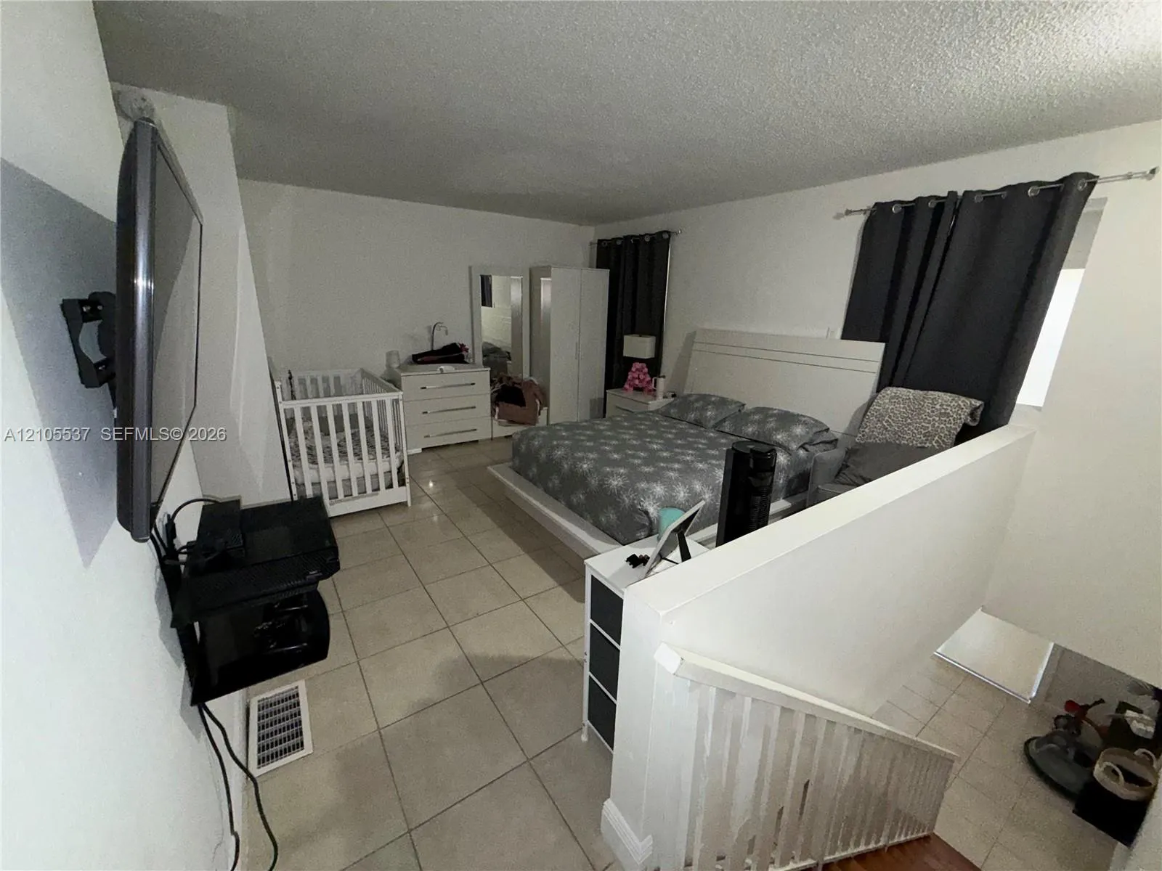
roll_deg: -1.4
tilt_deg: -15.7
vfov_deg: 85.7
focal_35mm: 14
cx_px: 581
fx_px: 470
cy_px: 436
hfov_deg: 102.1
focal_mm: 2.22
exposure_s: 1/60
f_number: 2.2
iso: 250
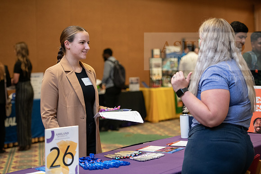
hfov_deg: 25.4
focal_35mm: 80
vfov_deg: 17.1
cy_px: 87
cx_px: 130
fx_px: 580
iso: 1600
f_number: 2.8
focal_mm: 80
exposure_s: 1/200
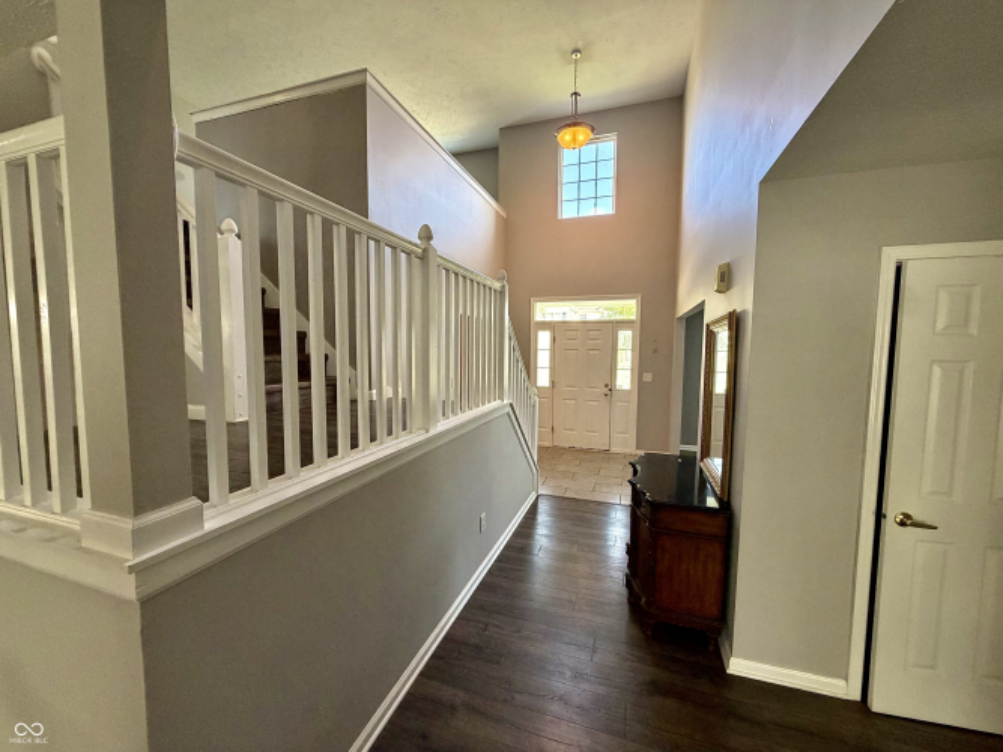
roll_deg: +0.4
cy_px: 376
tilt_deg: -4.4
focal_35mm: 14
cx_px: 502
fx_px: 406
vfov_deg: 85.7
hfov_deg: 102.1
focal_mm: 2.22
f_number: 2.2
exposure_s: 1/60
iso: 250
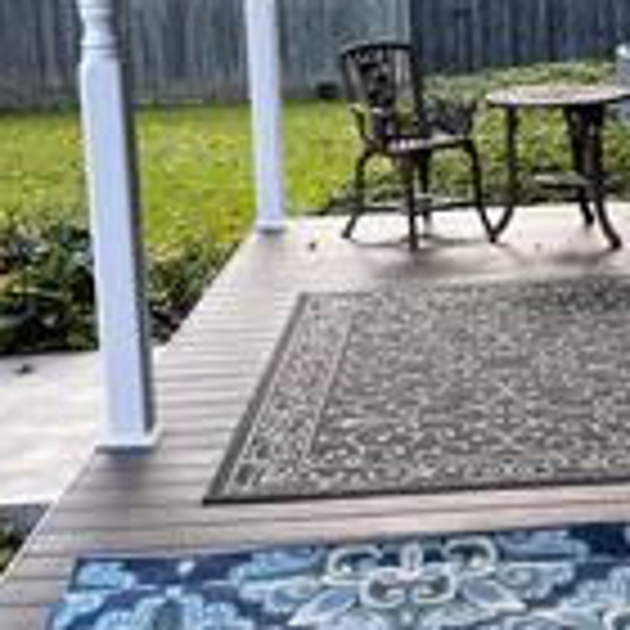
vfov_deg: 21.6
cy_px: 99
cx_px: 580
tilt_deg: -10.3
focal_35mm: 79
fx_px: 1627
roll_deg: -0.5
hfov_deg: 21.4
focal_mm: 5.7
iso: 40
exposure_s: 1/121
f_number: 1.5
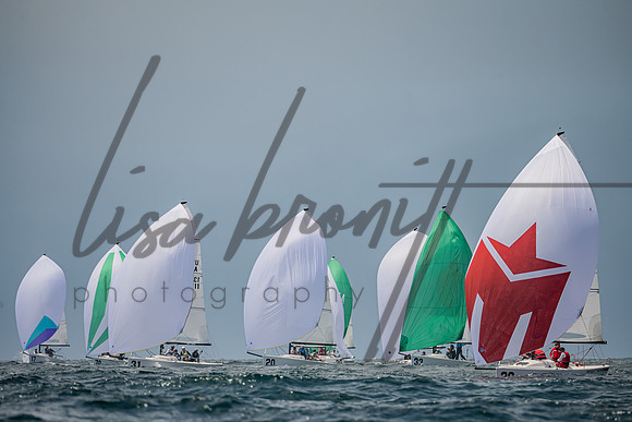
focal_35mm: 400
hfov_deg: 5.2
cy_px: 211
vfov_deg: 3.4
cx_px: 316
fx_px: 7024
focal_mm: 400
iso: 400
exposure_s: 1/2500
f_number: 6.3
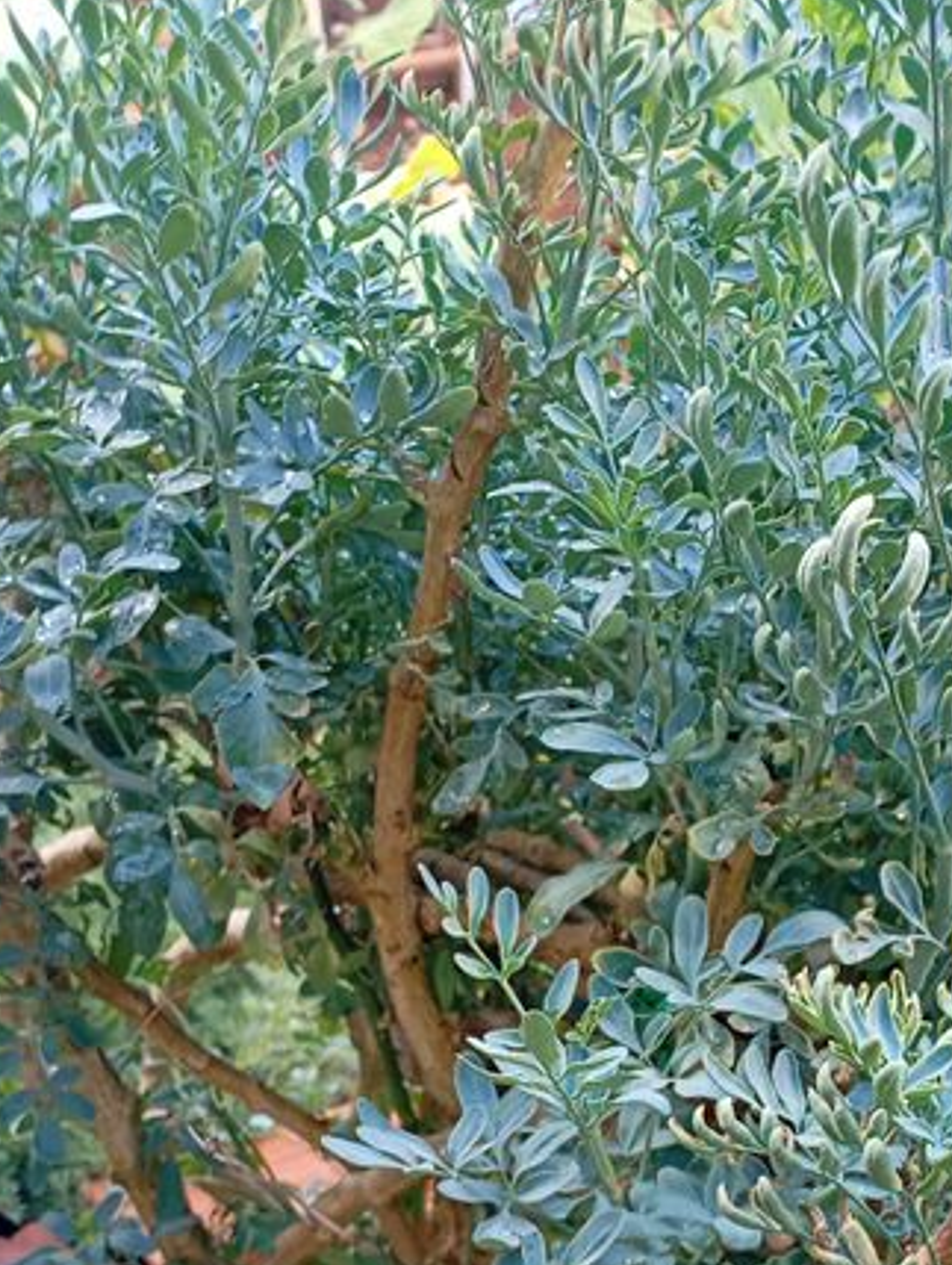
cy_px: 1042
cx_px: 648
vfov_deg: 35.4
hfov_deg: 27.9
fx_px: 1902
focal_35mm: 52
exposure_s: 1/33.3
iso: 207
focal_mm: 4.27
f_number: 1.8
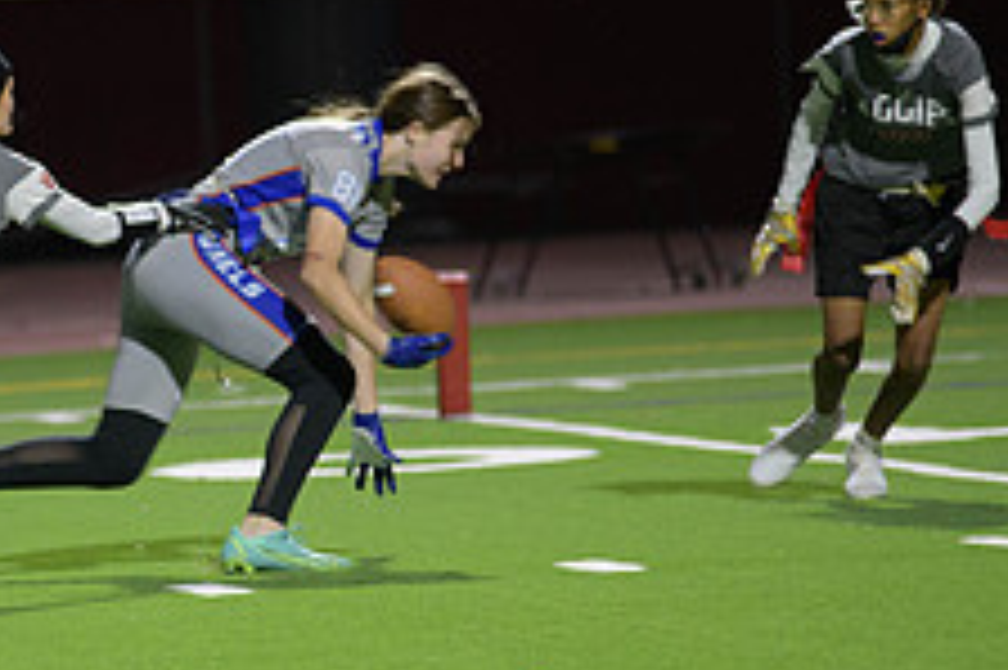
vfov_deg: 2.8
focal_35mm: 492
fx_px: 13765
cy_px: 268
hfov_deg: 4.2
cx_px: 94
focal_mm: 190
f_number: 2.8
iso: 1100
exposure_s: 1/200
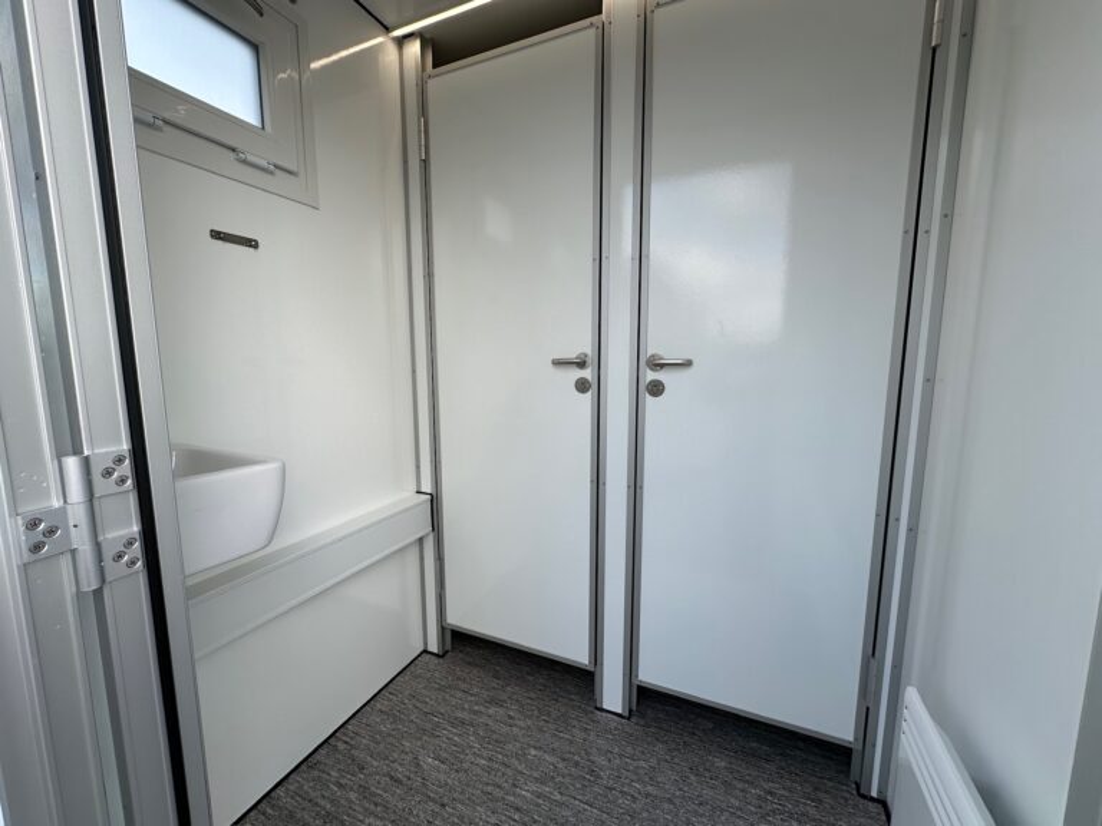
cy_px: 413
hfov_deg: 102.1
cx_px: 551
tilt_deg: -7.0
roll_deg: -0.4
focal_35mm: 14
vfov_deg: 85.7
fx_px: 446
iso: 40
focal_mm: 2.22
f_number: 2.2
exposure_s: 1/334
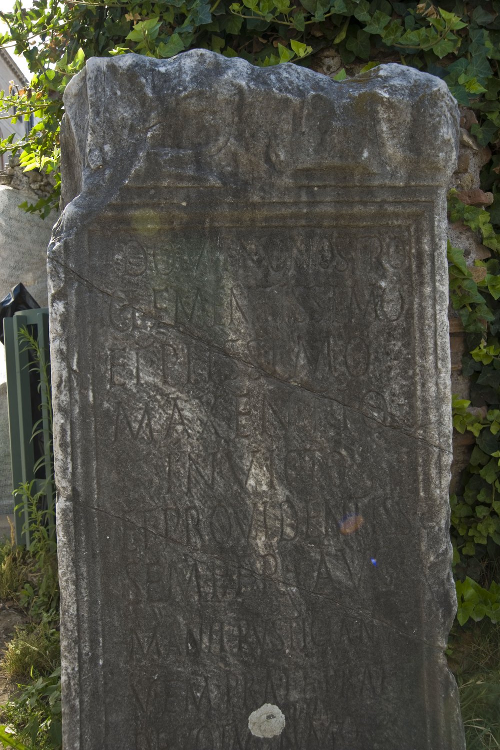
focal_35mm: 35
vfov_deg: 54.5
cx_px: 250
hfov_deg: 37.8
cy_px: 375
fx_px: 730
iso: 200
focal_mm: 35
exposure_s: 1/25
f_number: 14
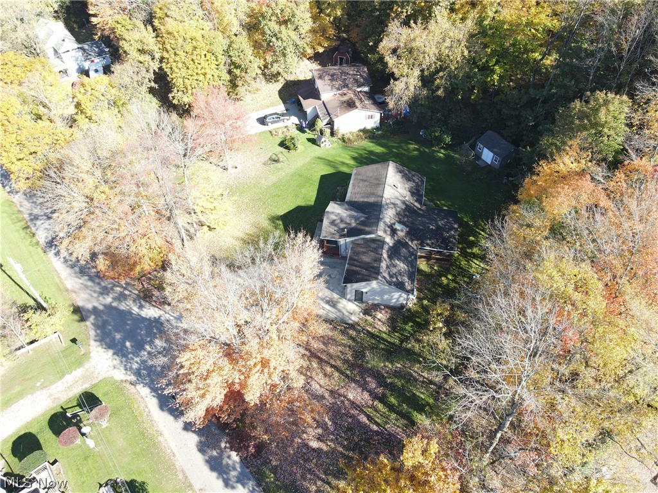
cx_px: 329
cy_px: 246
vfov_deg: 56.8
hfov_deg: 71.6
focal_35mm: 24
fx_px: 456
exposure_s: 1/100
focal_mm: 4.5
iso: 100
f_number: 2.8
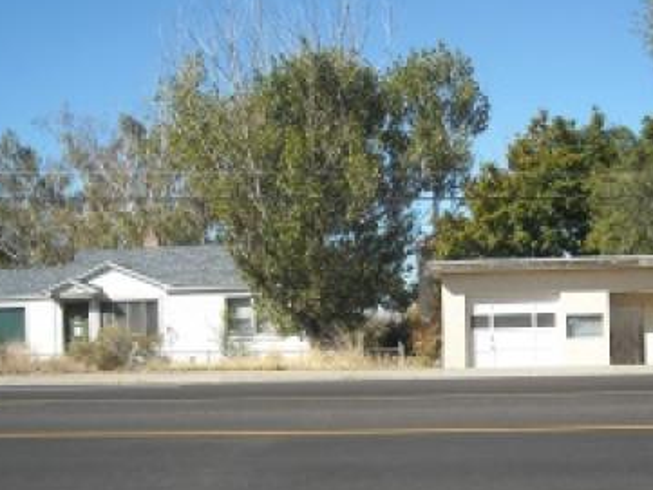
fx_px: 1170
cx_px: 407
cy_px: 327
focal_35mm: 62
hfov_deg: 31.1
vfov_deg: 23.6
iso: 70
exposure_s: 1/250
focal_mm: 5.7
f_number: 5.6
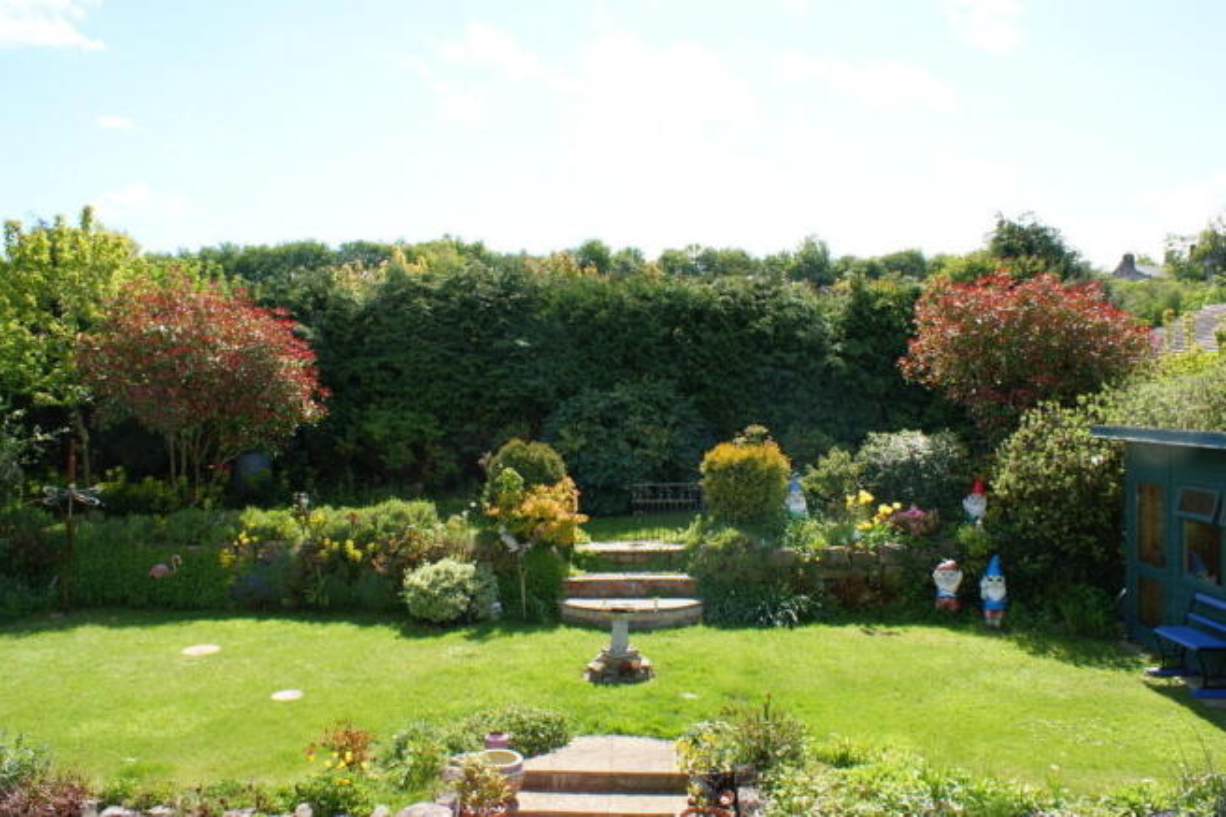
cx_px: 613
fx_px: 919
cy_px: 408
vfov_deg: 47.9
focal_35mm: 27
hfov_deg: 67.4
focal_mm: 18
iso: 100
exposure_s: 1/80
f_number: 9
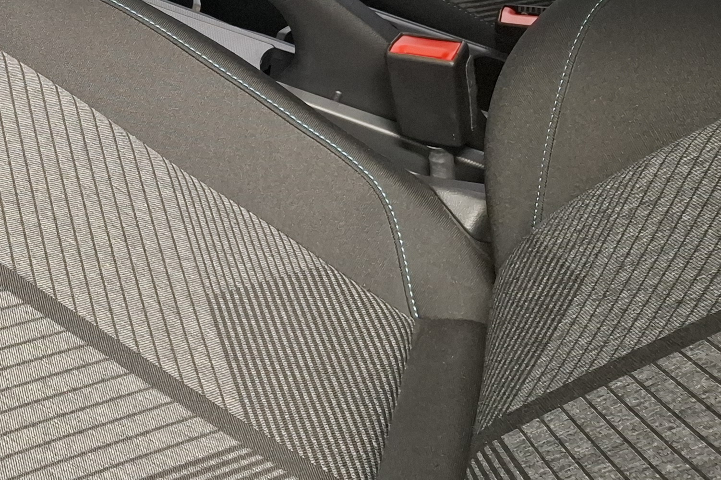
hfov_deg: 28.5
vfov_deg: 19.6
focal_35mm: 65
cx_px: -42
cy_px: -105
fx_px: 1302
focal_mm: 5.54
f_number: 1.8
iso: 800
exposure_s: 1/24
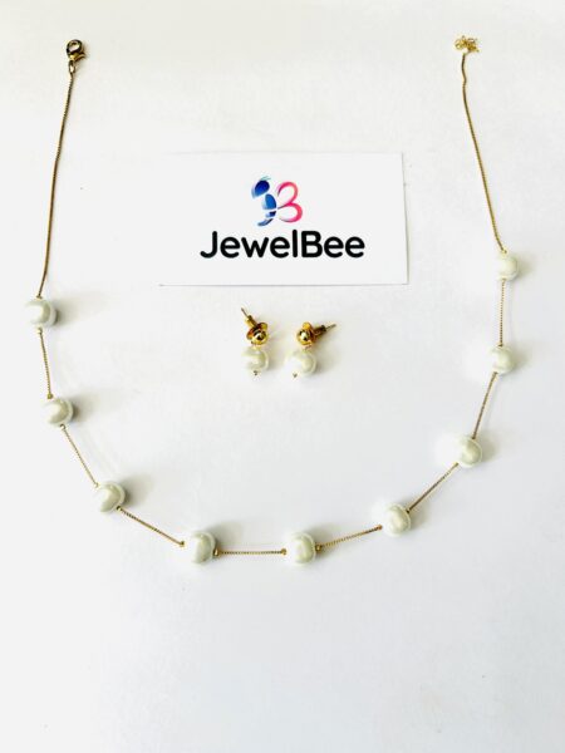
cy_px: 376
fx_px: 566
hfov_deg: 53.1
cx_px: 282
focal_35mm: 26
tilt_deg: -80.7
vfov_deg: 67.3
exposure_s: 1/100
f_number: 1.5
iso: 80
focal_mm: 5.7
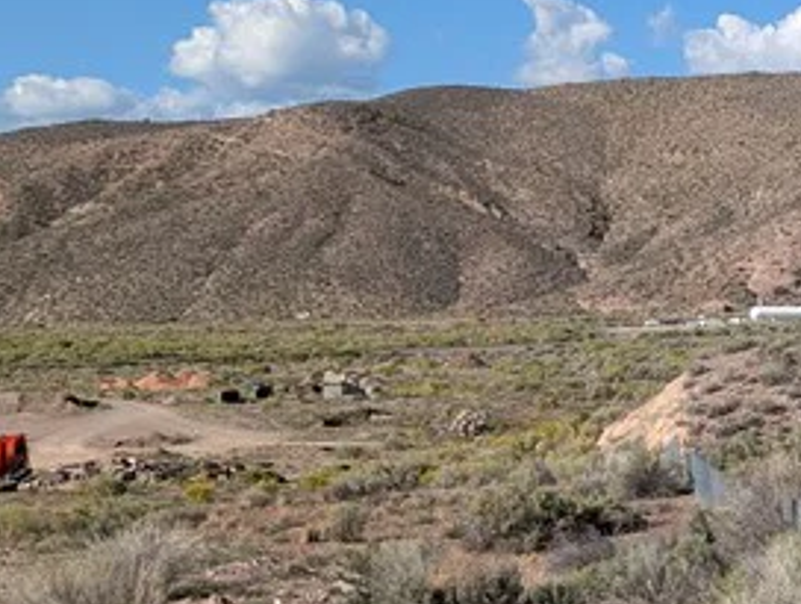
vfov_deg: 16.5
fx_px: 2086
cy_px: 318
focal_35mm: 90
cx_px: 1309
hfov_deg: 18.4
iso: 23
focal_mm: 6.9
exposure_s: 1/1541
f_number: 1.68
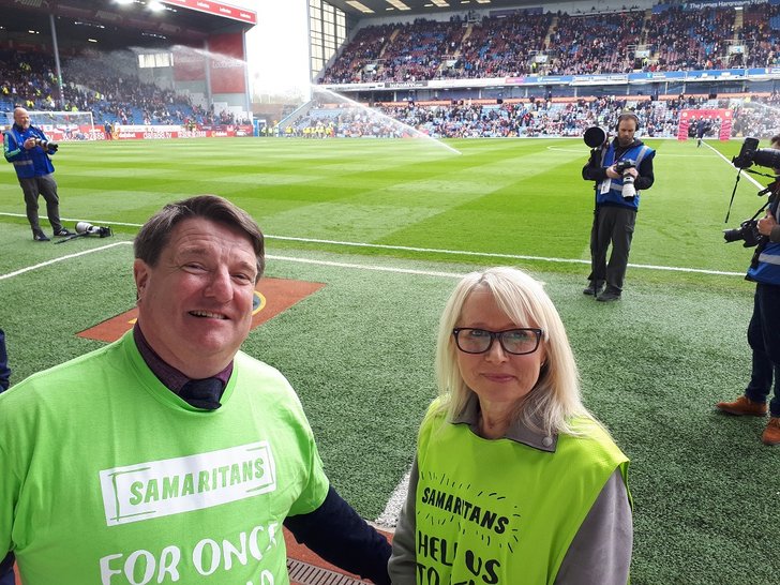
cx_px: 390
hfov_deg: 65.3
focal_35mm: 27
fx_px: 608
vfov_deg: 51.4
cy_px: 292
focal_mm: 3.6
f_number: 1.9
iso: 40
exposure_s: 1/149
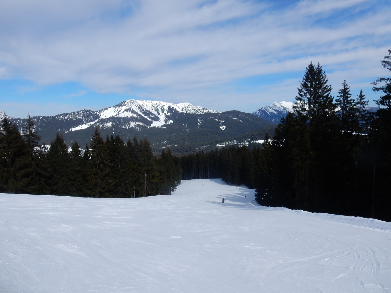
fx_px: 282
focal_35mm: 25
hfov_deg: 69.4
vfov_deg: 54.9
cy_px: 146
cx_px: 196
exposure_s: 1/2000
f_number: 4
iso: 125
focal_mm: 4.5
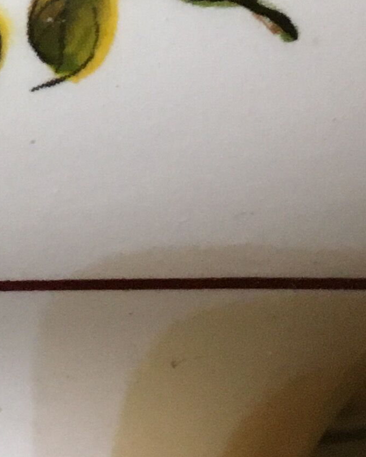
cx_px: -2
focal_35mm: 135
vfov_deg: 13.3
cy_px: -256
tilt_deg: -72.7
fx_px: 1828
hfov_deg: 11.3
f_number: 2.2
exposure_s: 1/33
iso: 250
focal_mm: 4.15
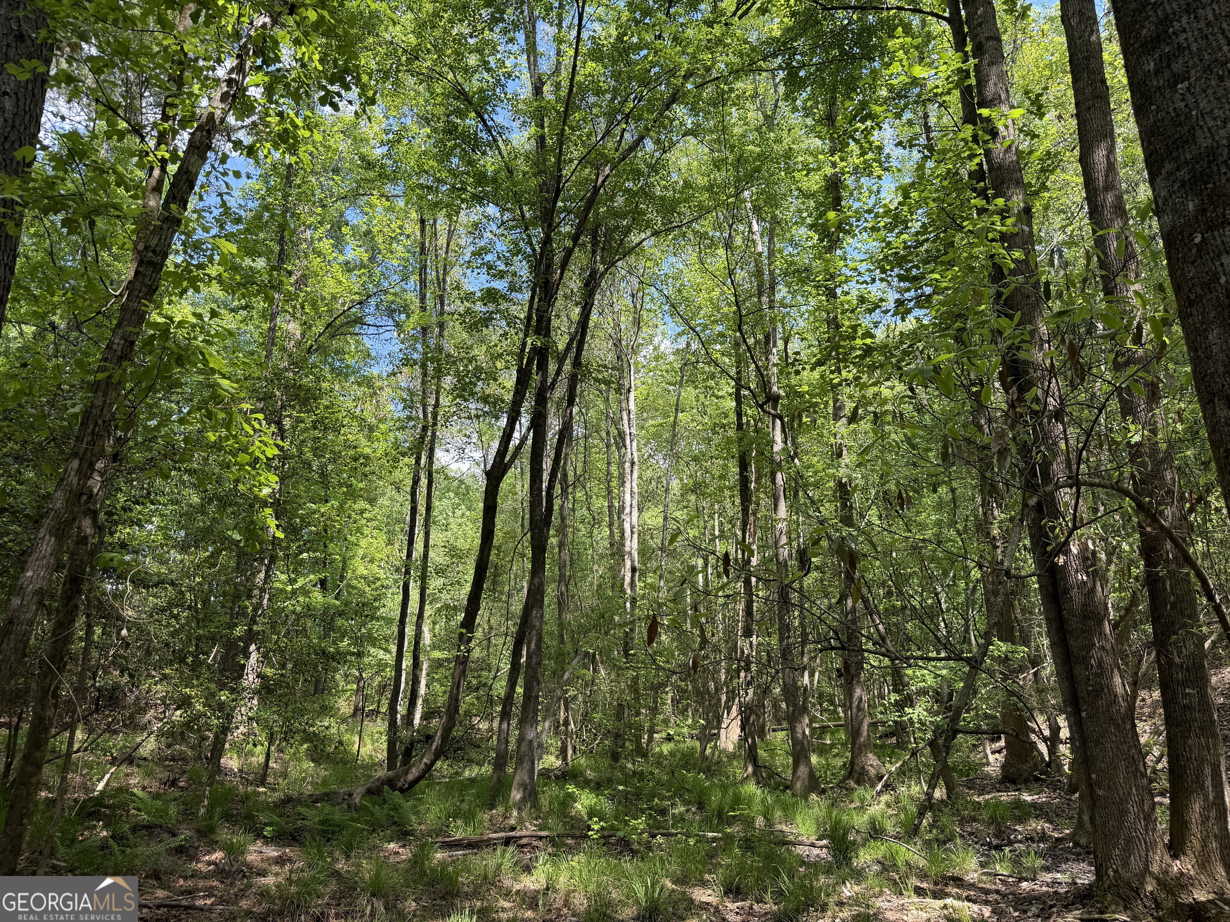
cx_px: 615
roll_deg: +0.4
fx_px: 853
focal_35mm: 24
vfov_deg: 56.8
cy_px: 461
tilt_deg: +15.4
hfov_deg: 71.6
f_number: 1.78
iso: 80
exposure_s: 1/715
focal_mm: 6.76
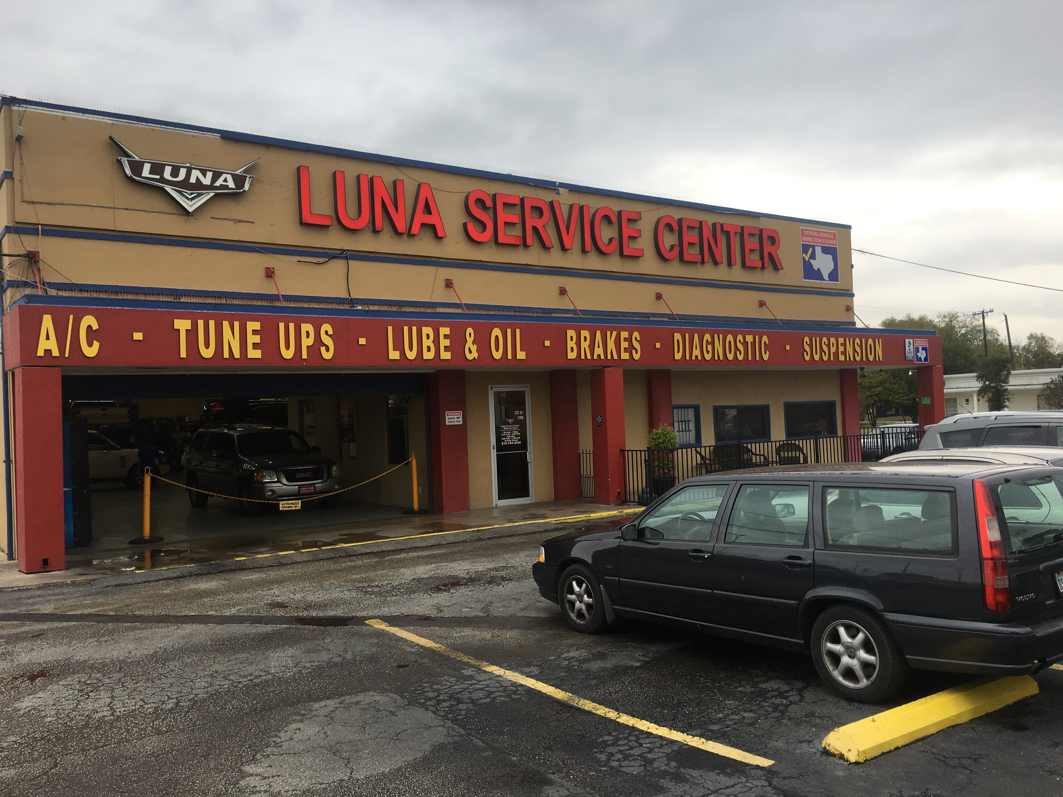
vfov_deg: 48.2
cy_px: 398
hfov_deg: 61.7
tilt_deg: +1.9
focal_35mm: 29
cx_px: 532
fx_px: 891
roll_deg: +1.5
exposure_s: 1/285
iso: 25
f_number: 2.2
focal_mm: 4.15
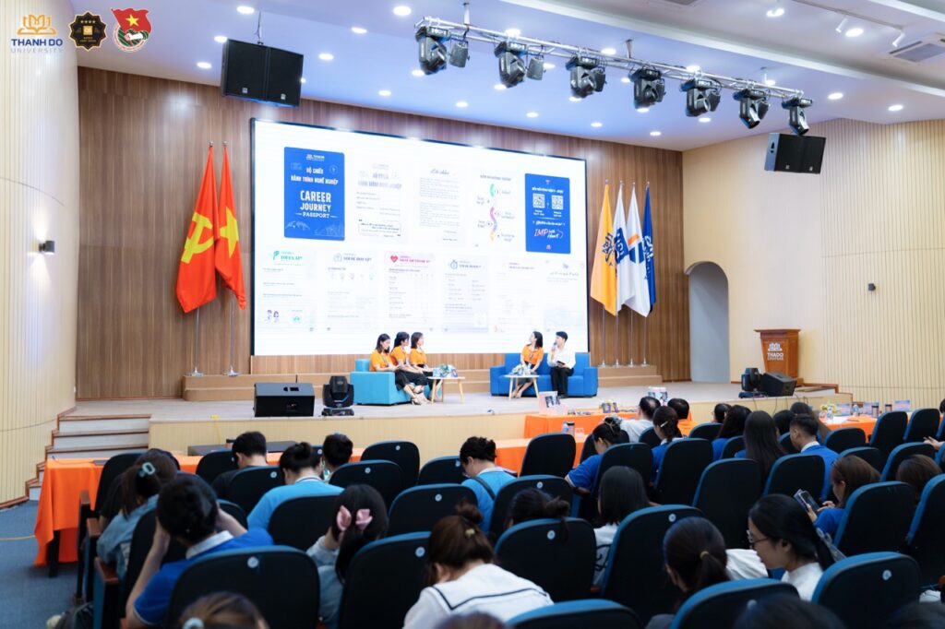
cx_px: 472
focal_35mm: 30
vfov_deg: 43.6
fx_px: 787
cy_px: 314
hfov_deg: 61.9
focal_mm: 30
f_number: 2.8
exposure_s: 1/125
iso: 500
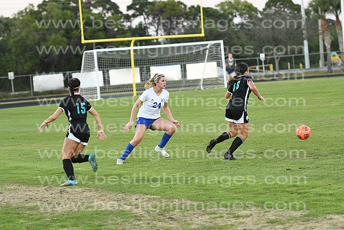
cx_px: 172
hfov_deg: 14.9
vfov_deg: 9.9
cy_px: 115
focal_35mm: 138
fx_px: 1319
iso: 2000
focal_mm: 92
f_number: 2.8
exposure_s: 1/800
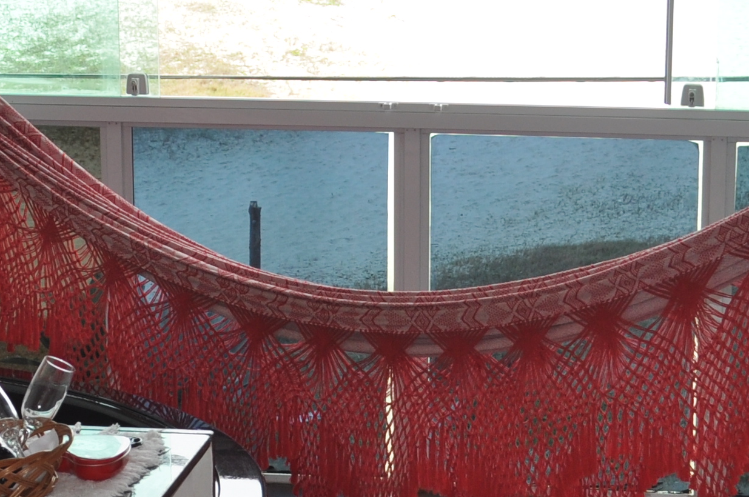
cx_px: 331
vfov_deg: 10.9
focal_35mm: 125
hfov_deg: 16.4
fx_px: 2597
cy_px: 415
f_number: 5.6
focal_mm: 24
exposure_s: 1/160
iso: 200
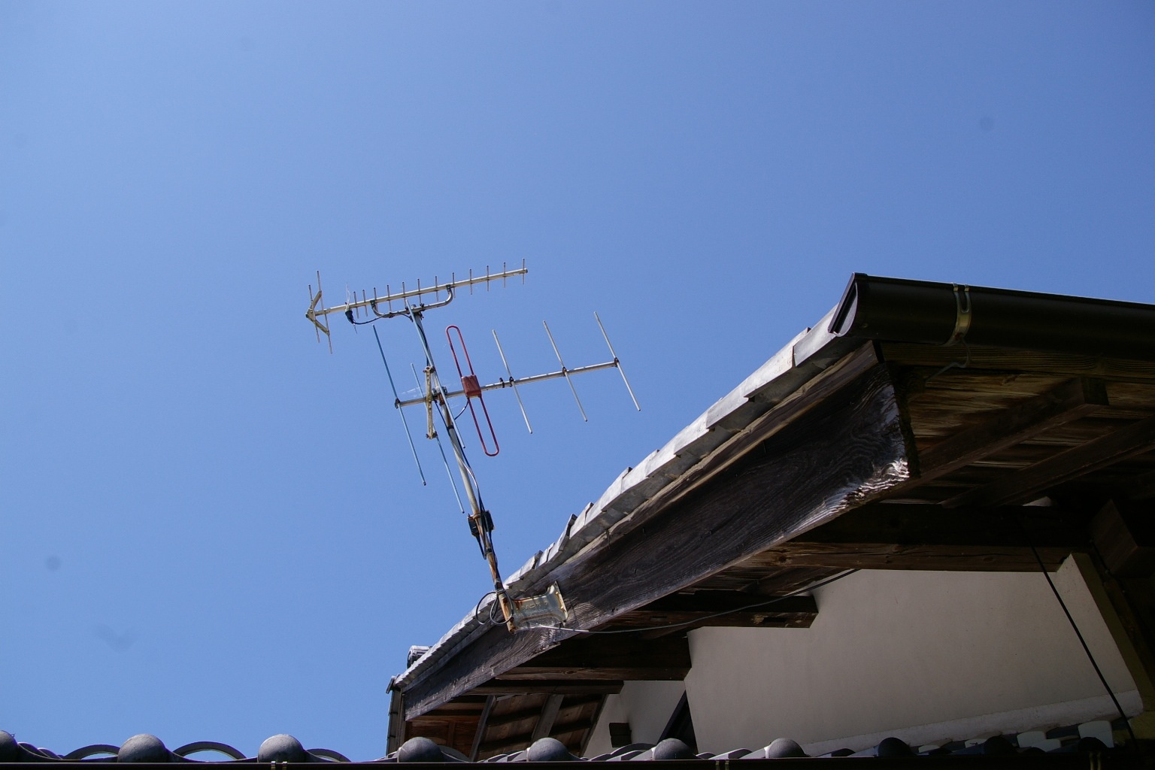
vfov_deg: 36.9
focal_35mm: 36
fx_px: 1155
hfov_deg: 53.1
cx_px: 578
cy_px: 385
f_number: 8
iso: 200
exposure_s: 1/350
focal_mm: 24
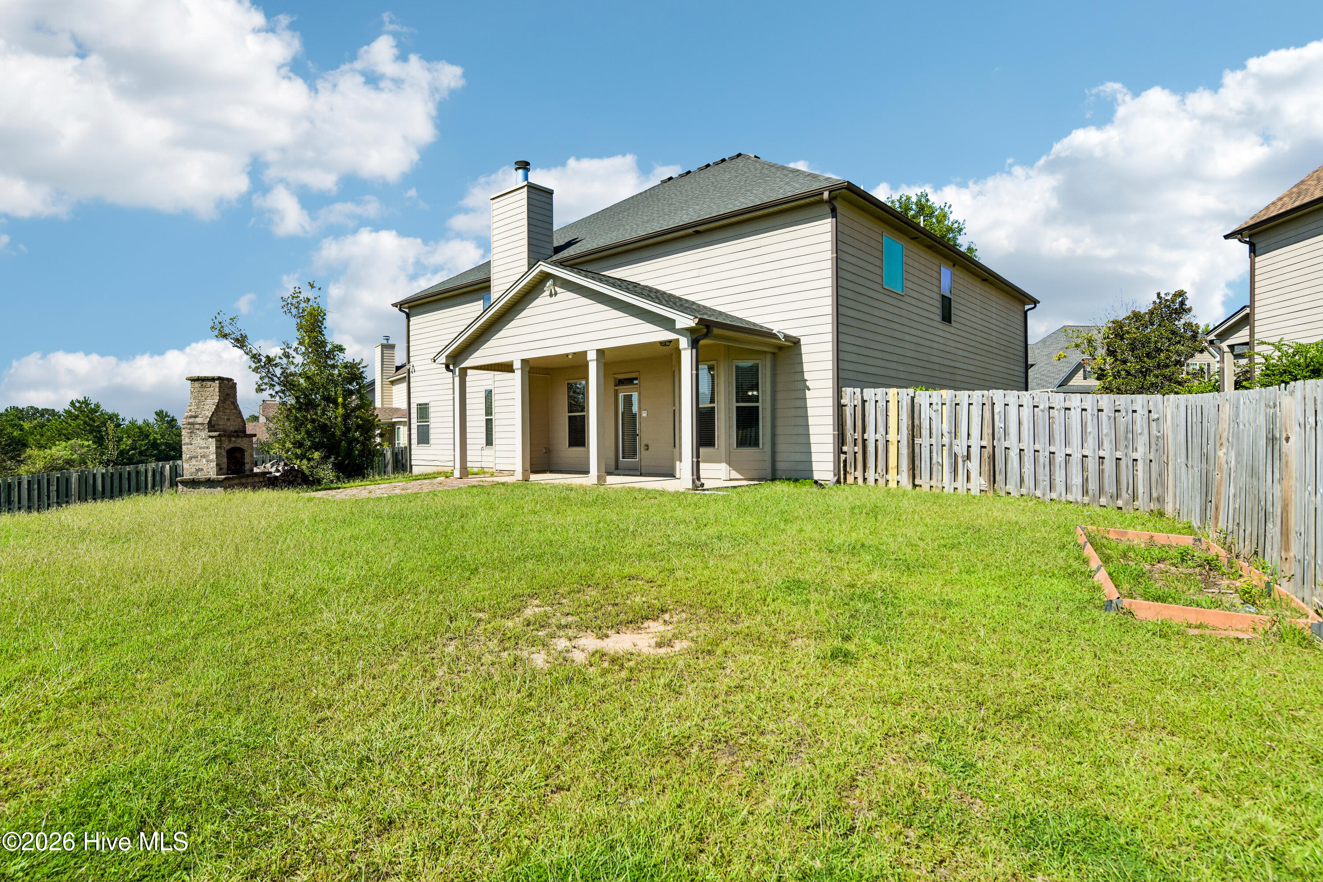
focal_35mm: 19
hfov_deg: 86.9
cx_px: 662
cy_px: 441
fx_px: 698
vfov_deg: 64.6
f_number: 8
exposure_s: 1/1000
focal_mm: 19
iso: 200
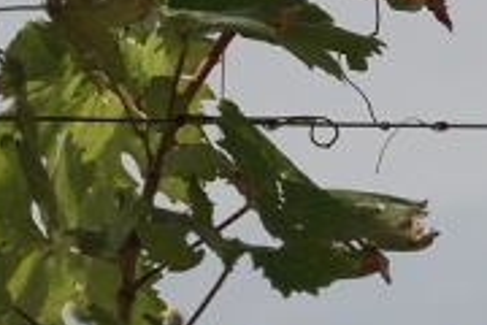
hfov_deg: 3.1
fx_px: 9036
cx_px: 611
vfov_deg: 2.1
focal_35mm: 668
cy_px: 657
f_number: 5.6
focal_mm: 100
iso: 125
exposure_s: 1/640
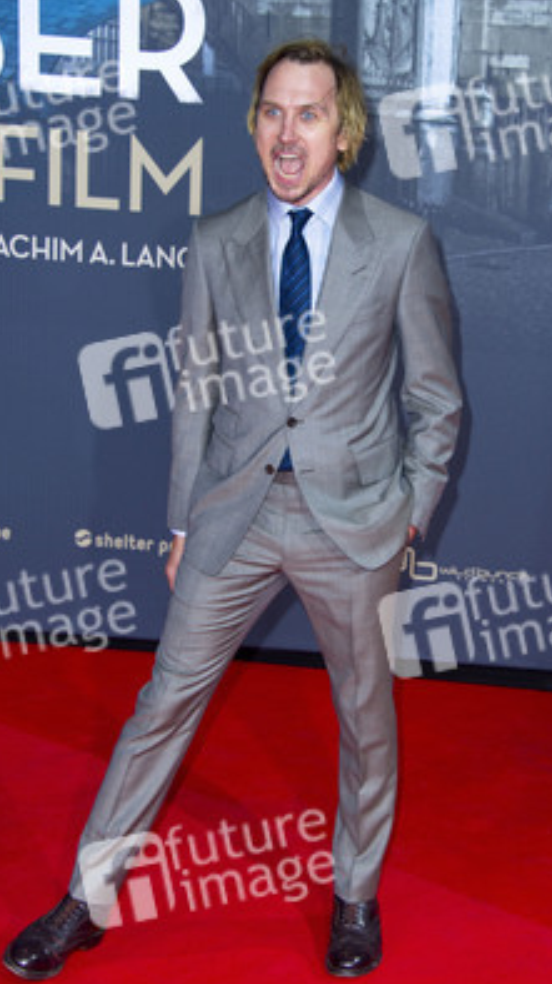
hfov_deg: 18.2
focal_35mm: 66
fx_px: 1721
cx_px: 281
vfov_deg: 31.9
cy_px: 494
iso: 800
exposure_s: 1/200
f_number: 6.3
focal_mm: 62
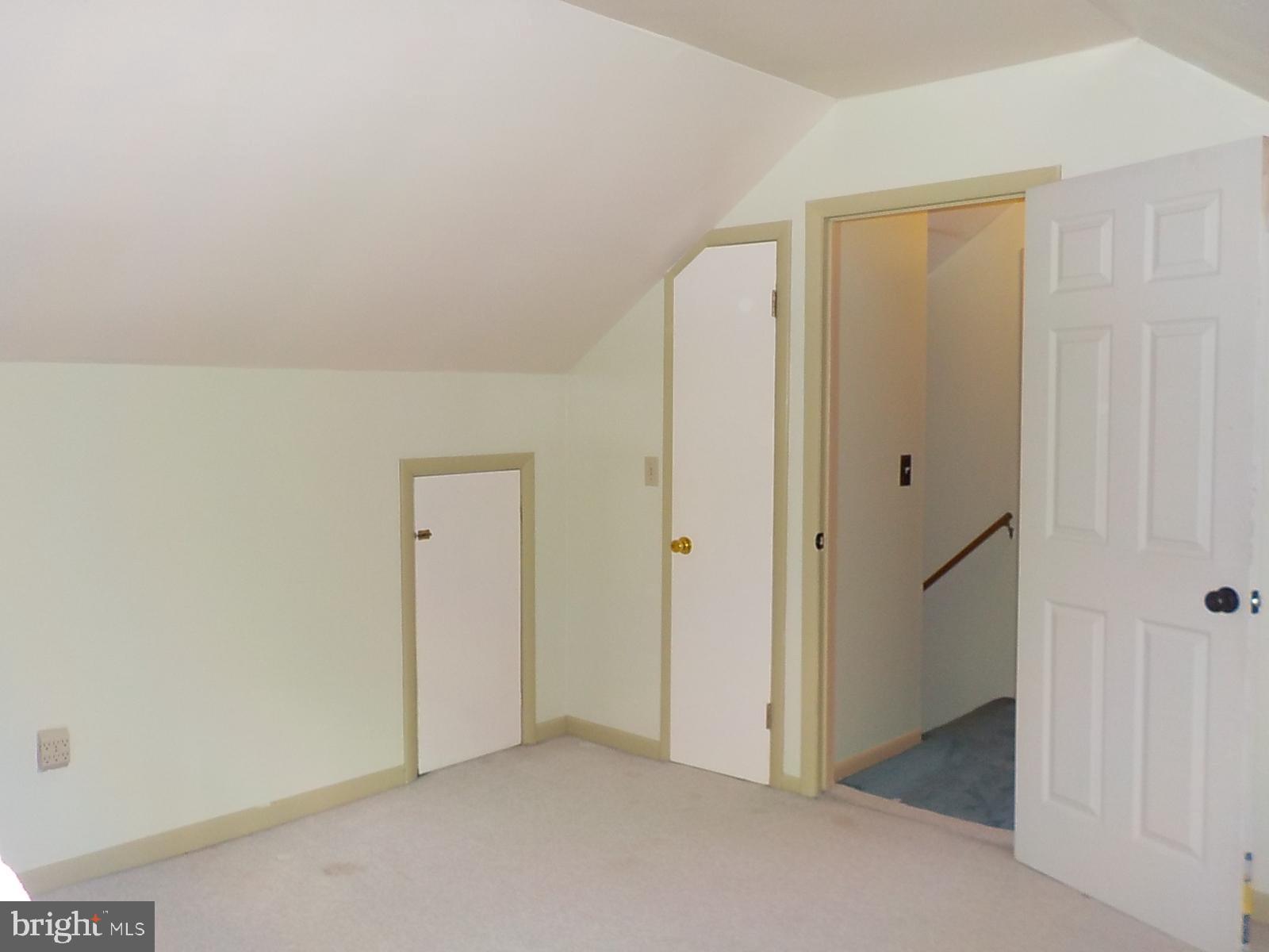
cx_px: 634
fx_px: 1100
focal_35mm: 30
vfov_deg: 46.8
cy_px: 476
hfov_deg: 60.0
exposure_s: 1/30
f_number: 3.3
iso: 200
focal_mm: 4.1
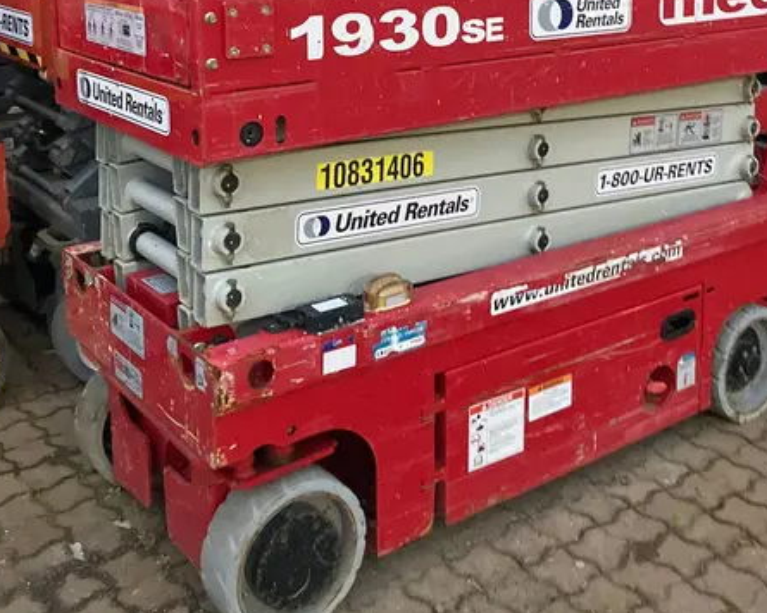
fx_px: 1022
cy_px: 42
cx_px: 396
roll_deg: -0.5
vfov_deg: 31.6
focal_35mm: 45
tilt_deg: -7.8
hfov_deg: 41.1
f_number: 1.8
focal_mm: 3.99
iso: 500
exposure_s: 1/30
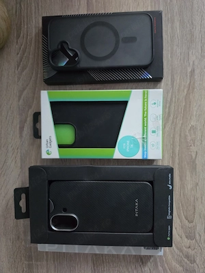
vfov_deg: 73.9
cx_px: 102
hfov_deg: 58.9
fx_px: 182
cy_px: 136
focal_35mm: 23
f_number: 1.4
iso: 1600
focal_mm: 6.5
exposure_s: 1/101
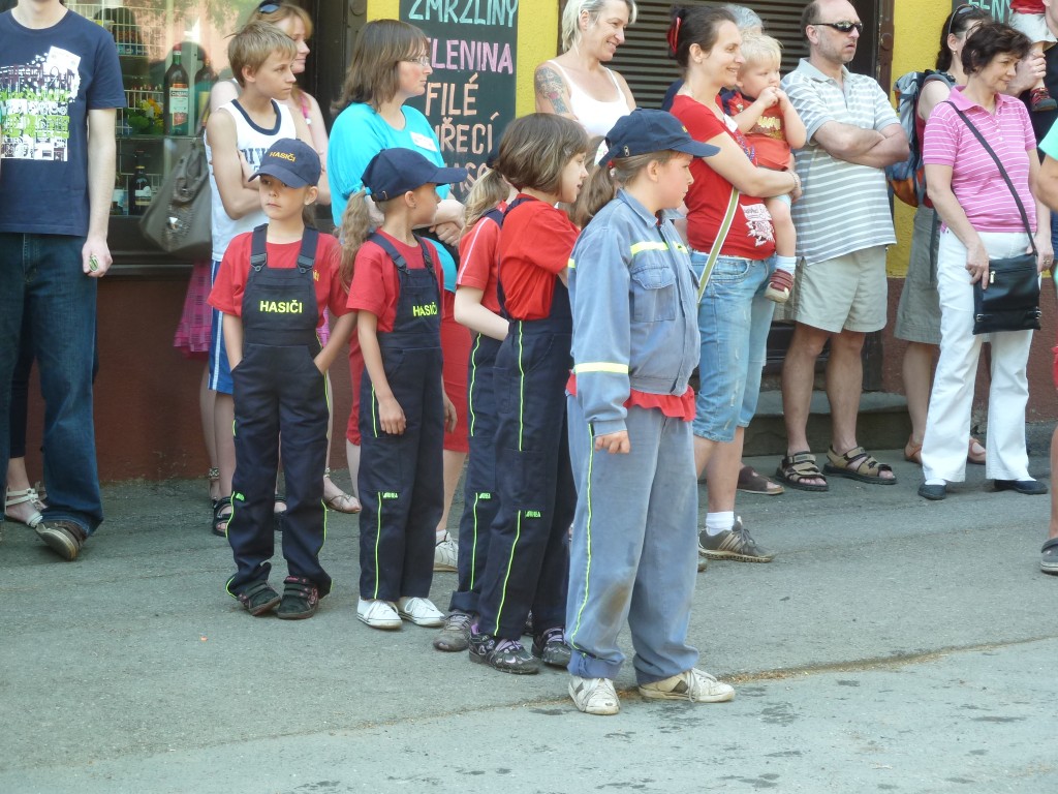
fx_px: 3179
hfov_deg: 18.9
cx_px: 529
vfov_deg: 14.2
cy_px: 397
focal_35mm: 104
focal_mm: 17
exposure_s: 1/40
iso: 125
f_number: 4.3
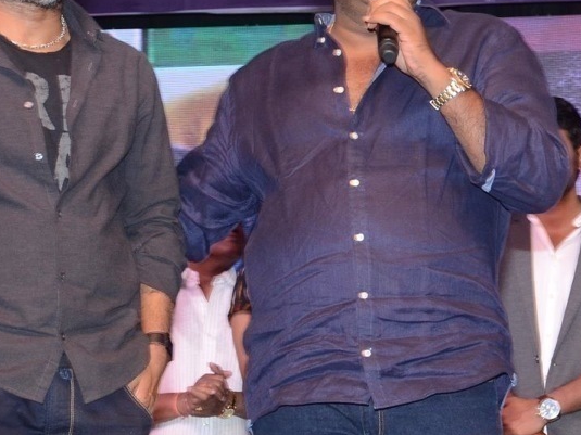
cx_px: 383
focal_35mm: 226
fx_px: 3792
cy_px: 191
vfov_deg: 6.6
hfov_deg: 8.8
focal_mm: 70
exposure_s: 1/125
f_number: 5.6
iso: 1000
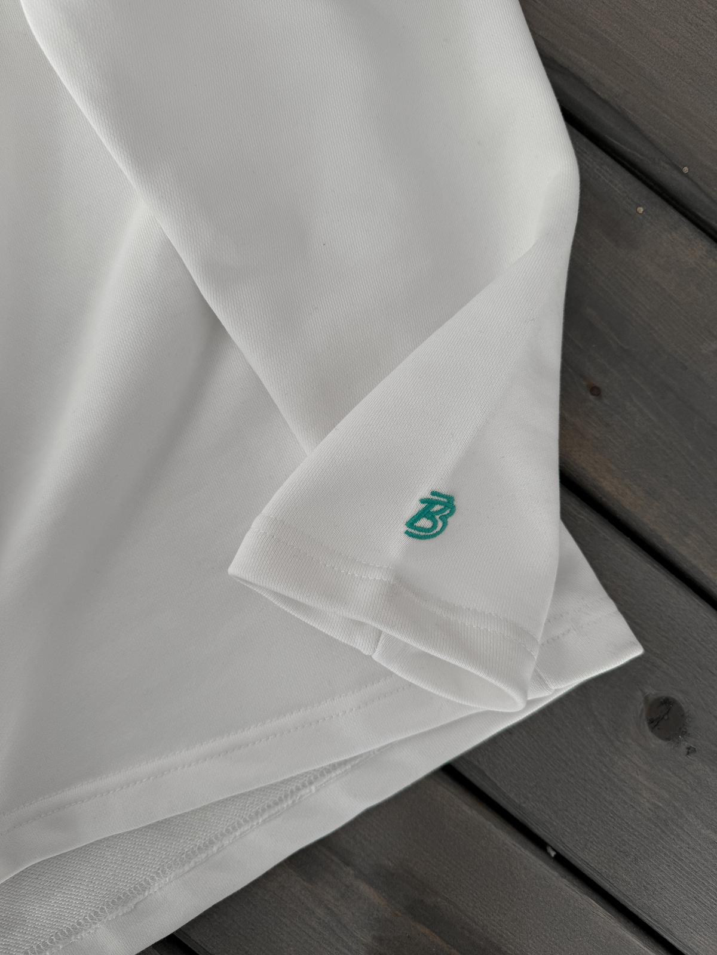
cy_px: 478
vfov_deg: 71.6
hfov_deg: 56.8
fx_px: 663
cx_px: 358
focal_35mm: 24
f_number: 1.8
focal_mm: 6.86
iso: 80
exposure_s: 1/120
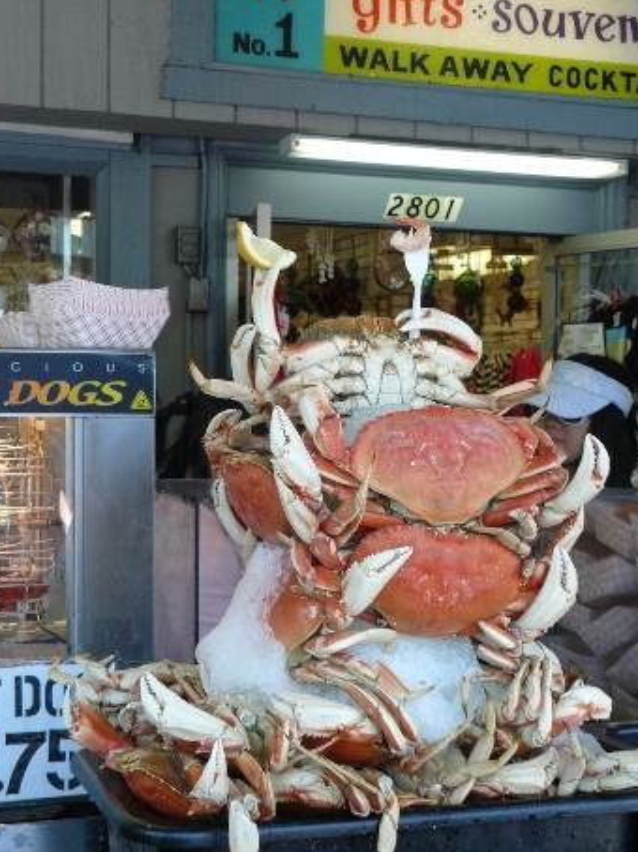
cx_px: 322
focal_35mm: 64
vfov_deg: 30.3
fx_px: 1574
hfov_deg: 22.9
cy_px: 445
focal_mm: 9.9
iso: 160
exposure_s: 1/125
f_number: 3.2
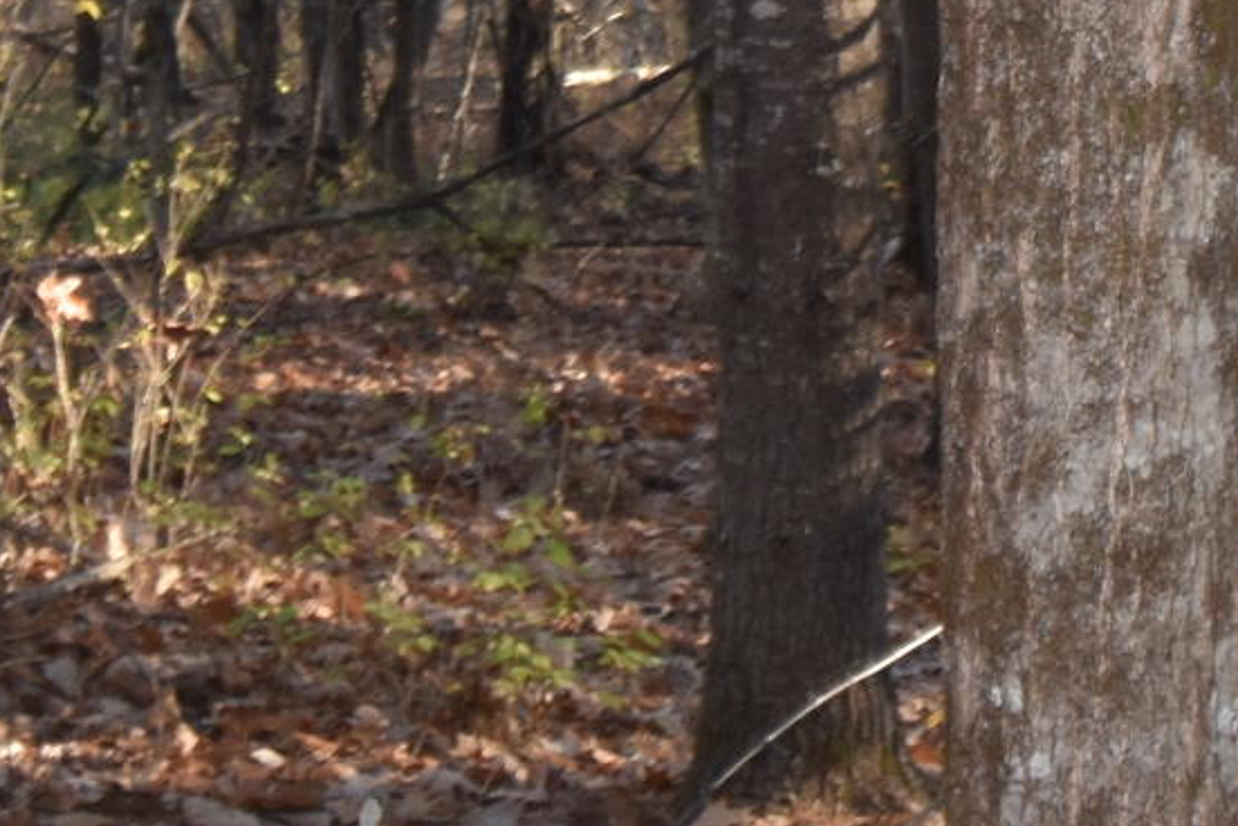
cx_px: 1370
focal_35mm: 163
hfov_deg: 12.4
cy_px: -655
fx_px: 5605
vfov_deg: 8.1
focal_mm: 20
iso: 250
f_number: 5.6
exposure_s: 1/125
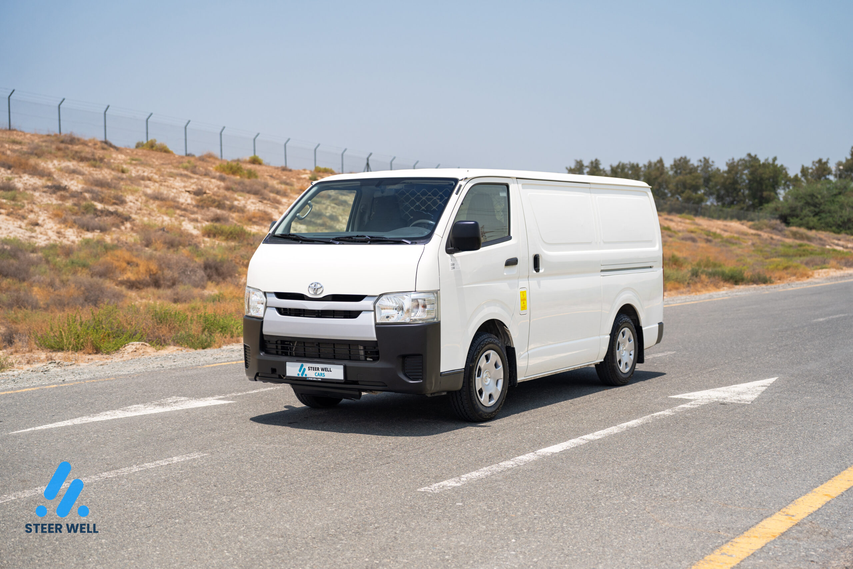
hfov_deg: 40.3
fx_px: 1161
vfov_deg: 27.5
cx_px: 426
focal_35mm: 49
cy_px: 284
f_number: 2.8
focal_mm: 49
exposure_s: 1/200
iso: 200
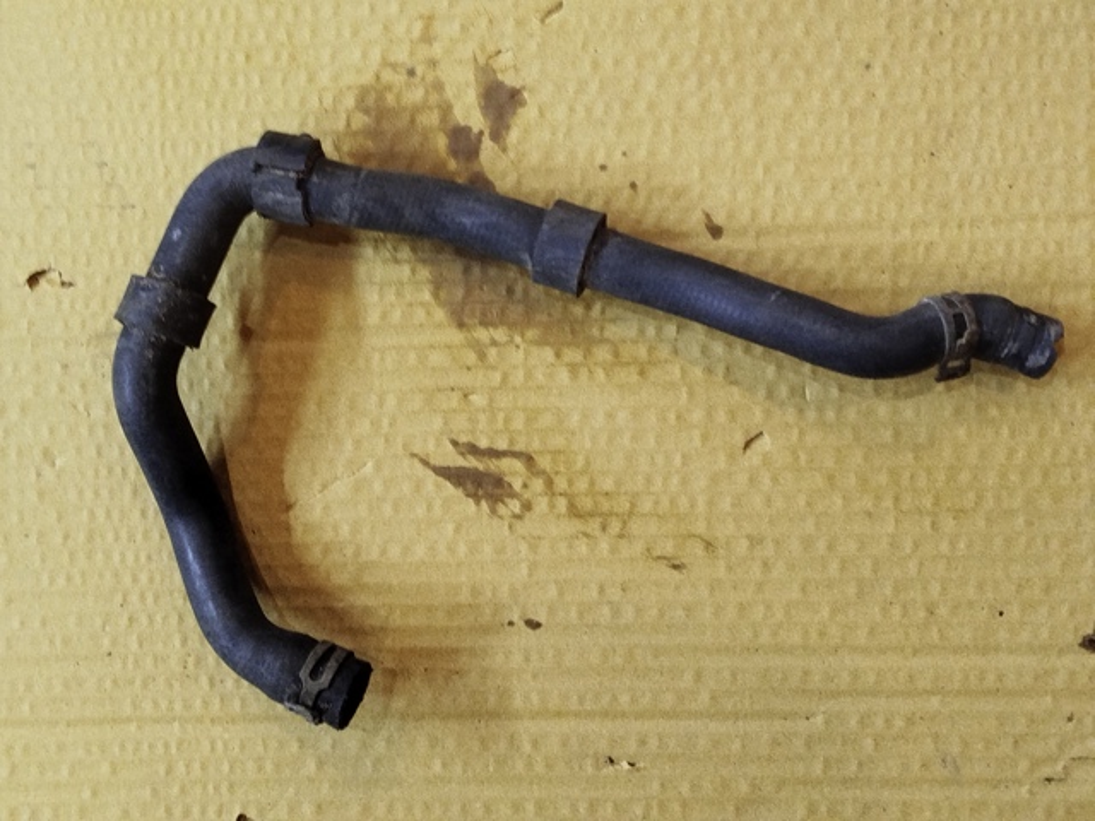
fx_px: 1518
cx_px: 548
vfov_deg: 30.3
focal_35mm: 48
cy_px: 410
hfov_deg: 39.7
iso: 400
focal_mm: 5.31
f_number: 1.7
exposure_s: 1/33
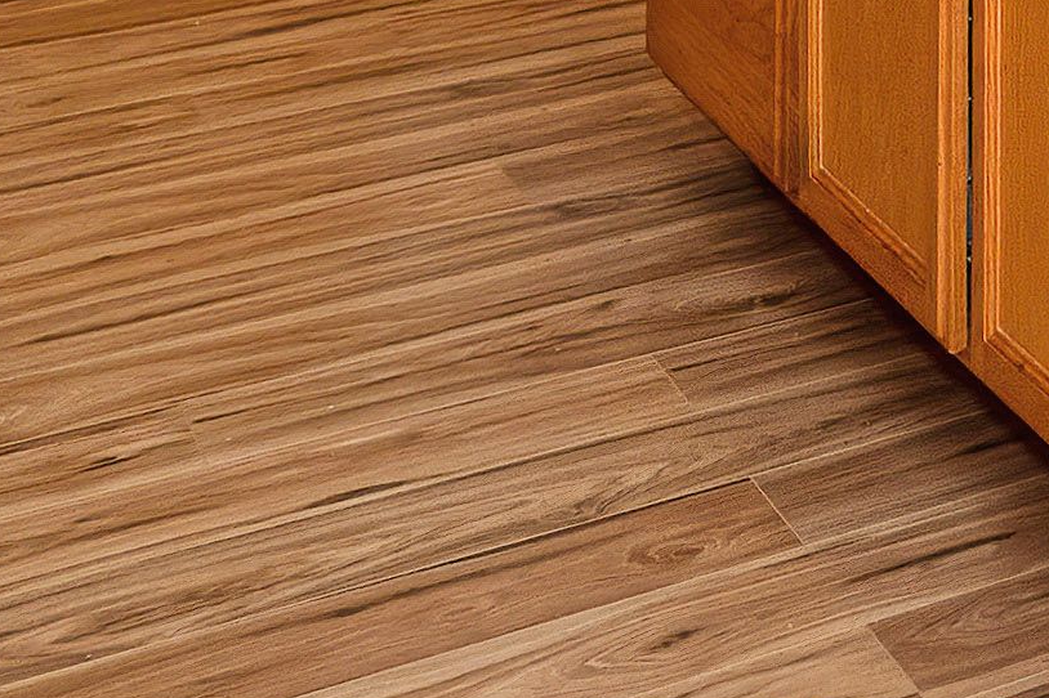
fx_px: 3029
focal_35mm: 104
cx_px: 2317
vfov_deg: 11.0
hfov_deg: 14.7
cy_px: -1003
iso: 500
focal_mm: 14
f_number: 7.1
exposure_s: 1/200
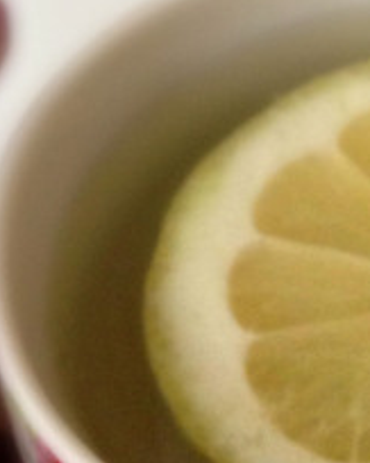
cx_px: 406
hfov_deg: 12.1
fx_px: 1712
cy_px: 347
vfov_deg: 15.3
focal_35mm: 125
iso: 200
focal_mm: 4.12
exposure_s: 1/20
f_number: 2.4
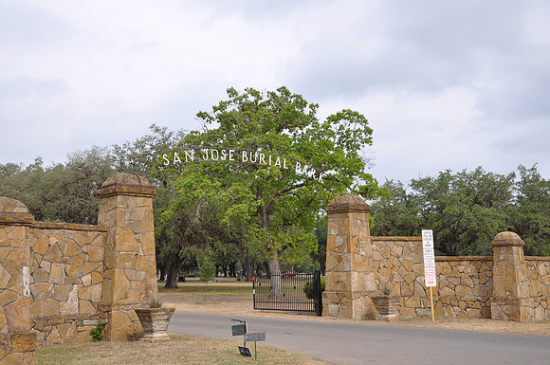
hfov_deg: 46.5
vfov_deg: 31.8
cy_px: 182
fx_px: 641
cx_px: 275
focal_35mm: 42
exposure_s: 1/250
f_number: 7.1
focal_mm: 28
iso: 200
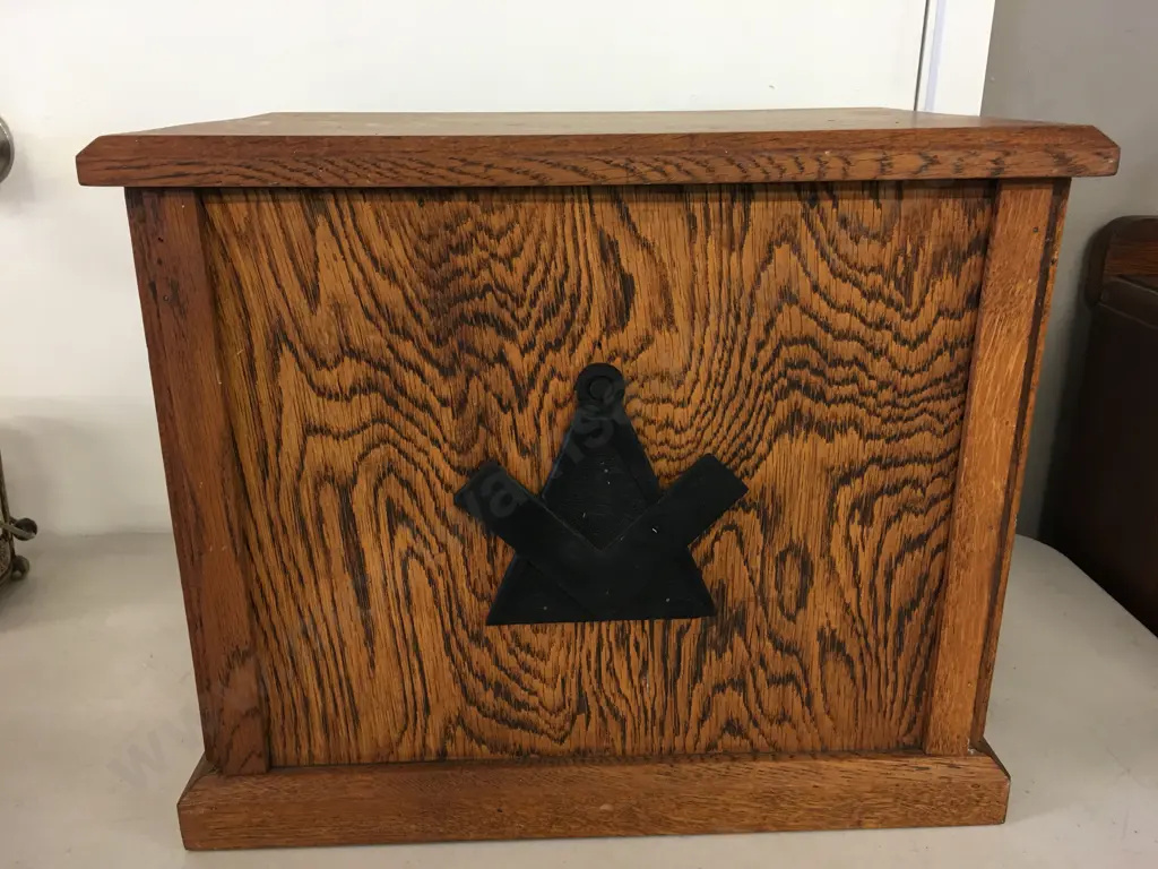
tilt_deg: -18.0
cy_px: 434
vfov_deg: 48.2
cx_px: 579
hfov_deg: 61.7
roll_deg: -0.7
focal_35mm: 29
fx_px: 970
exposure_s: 1/17
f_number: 2.2
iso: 50
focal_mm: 4.15
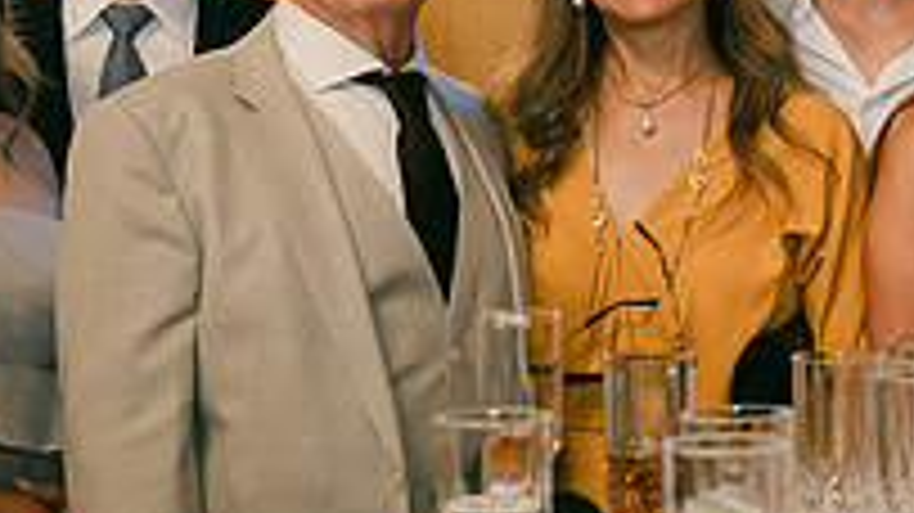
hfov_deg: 19.8
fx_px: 2544
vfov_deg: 11.5
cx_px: 887
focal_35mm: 105
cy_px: 155
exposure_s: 1/60
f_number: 3.2
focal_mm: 35
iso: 400
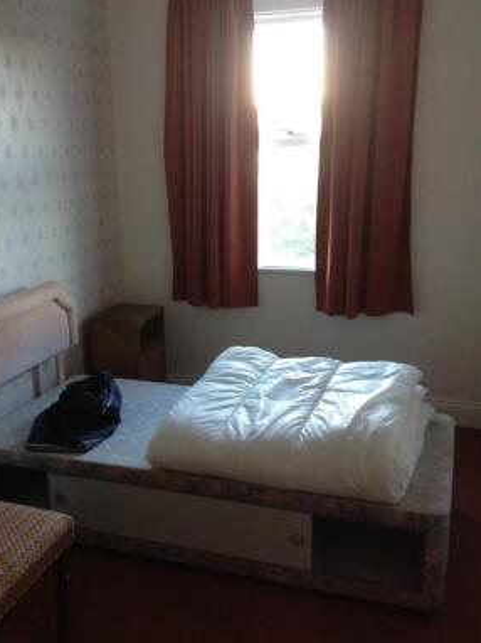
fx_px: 742
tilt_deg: -11.2
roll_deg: +2.1
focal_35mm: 40
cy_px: 324
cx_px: 210
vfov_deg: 46.8
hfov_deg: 35.9
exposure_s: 1/15
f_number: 2.4
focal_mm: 4.28
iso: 200
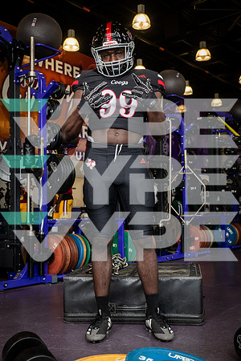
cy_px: 180
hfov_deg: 29.2
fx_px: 462
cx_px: 120
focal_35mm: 46
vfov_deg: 42.7
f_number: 5.6
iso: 500
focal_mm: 46
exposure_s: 1/250
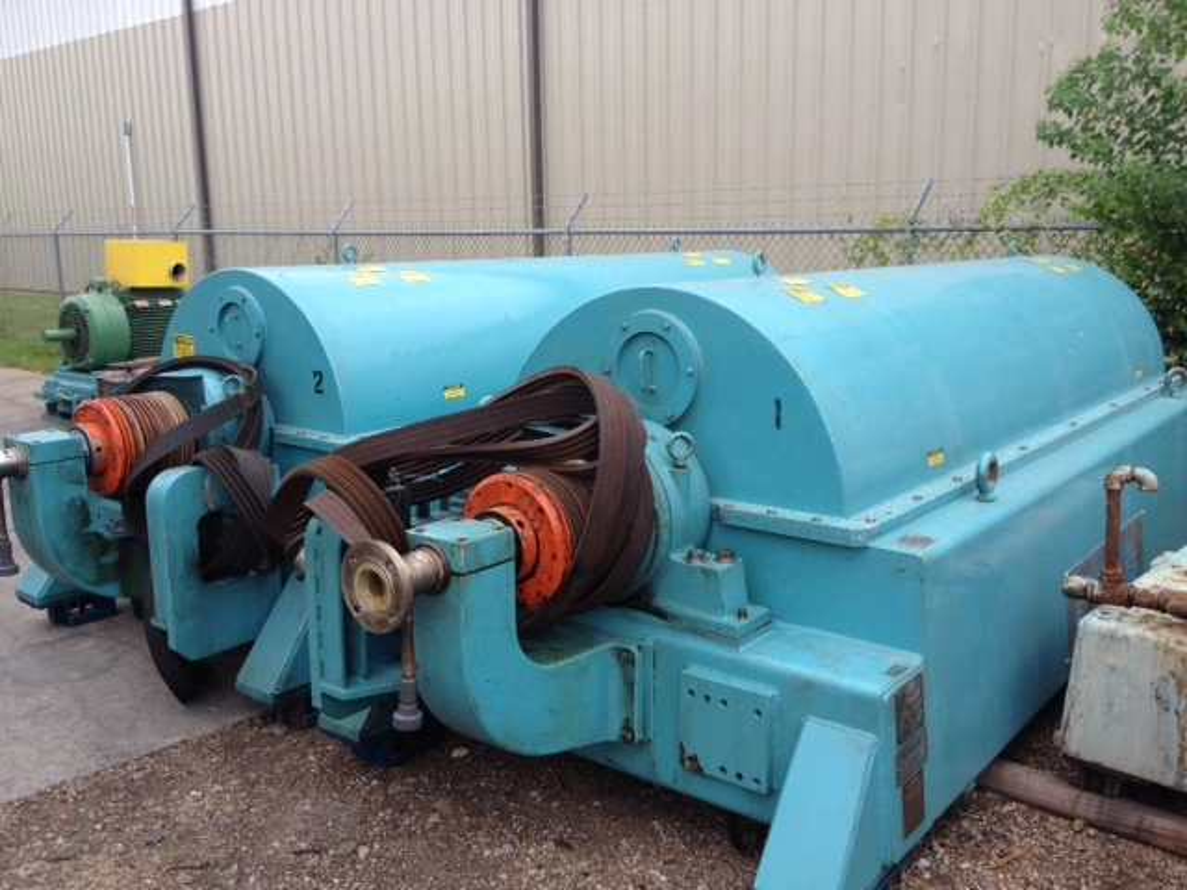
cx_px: 594
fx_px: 1200
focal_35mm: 35
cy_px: 445
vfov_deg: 40.7
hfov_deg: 52.6
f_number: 2.4
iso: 64
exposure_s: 1/297
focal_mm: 4.28
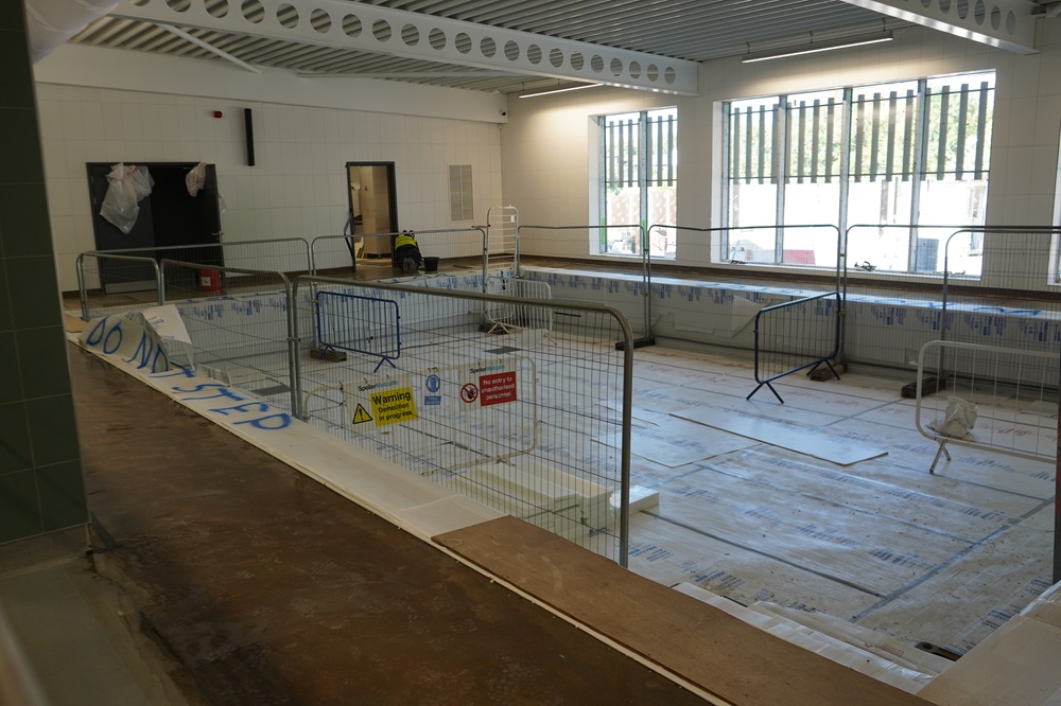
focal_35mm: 28
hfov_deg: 65.5
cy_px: 353
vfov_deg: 46.4
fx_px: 825
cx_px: 530
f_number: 4
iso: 400
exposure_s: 1/160
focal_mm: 28
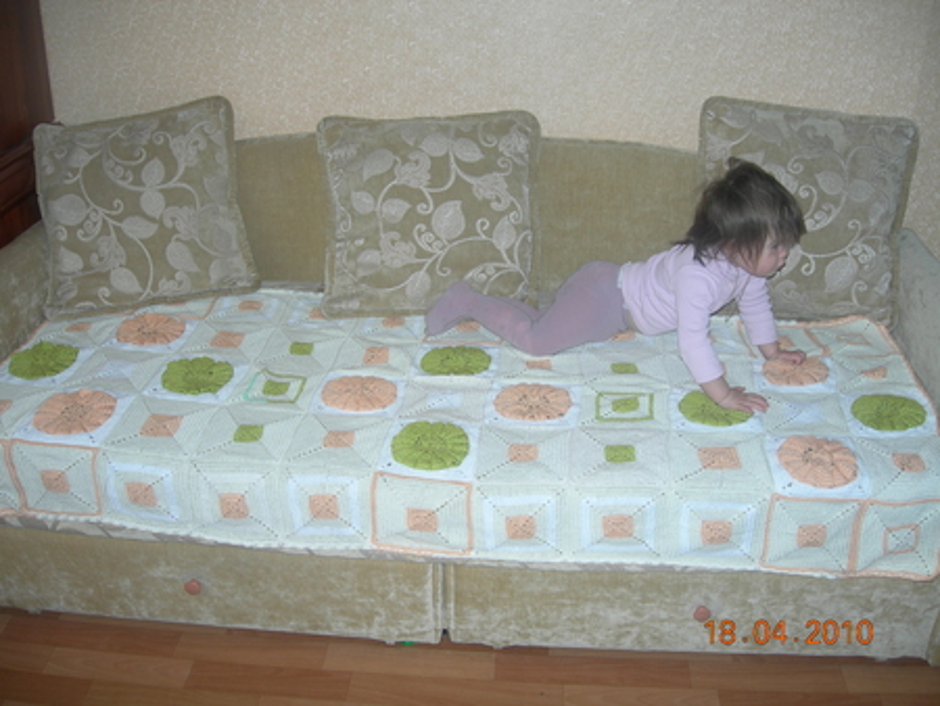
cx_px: 470
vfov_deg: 37.8
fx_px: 1032
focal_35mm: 38
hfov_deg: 49.0
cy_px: 353
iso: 50
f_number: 2.8
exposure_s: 1/60.1
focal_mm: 7.8
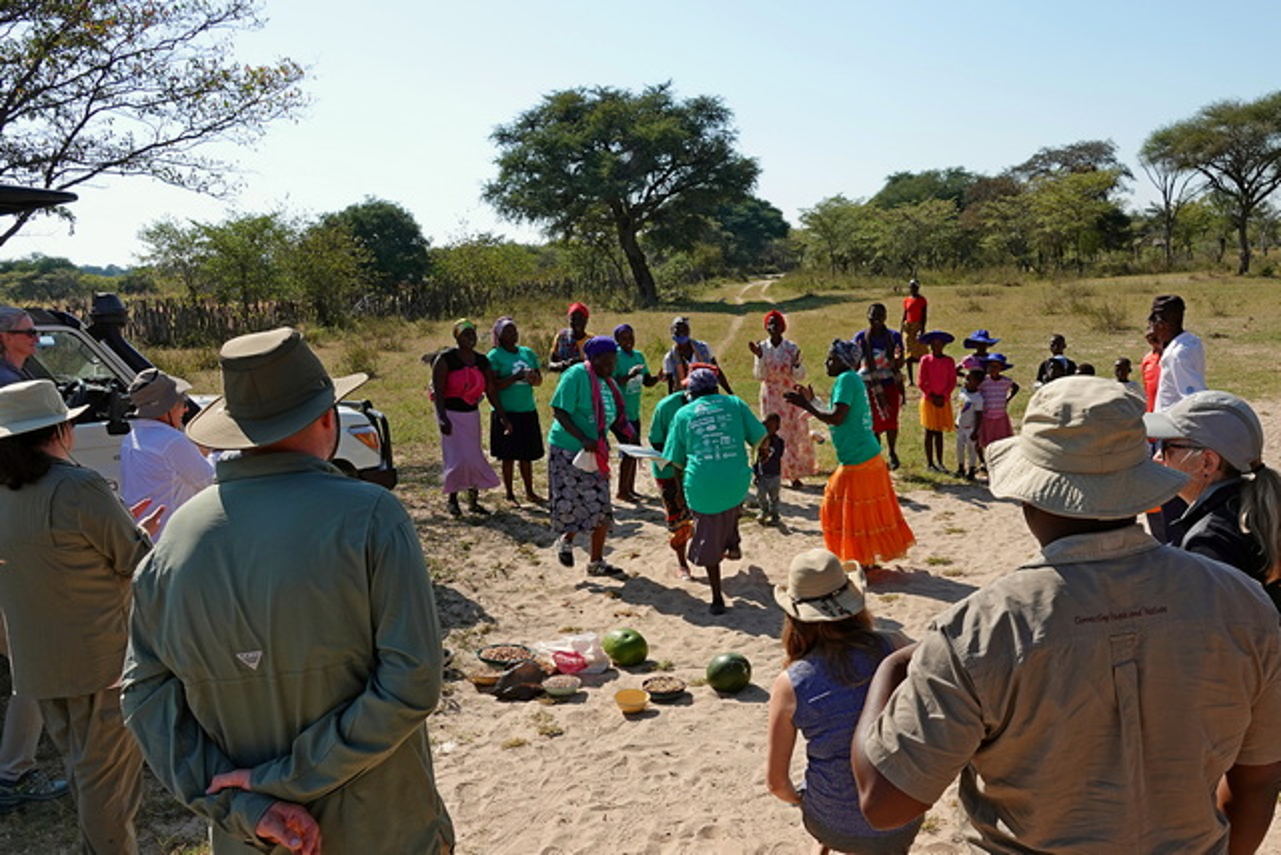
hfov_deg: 73.7
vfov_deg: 53.2
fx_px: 854
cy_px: 428
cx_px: 640
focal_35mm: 24
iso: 100
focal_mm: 8.8
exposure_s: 1/800
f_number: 4
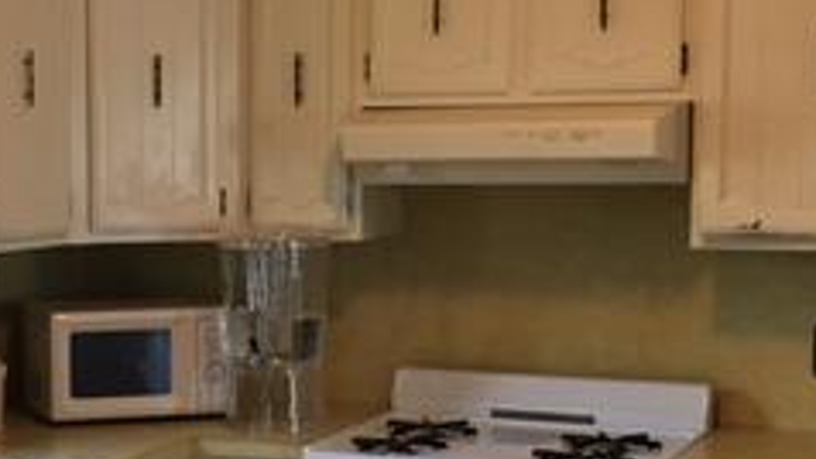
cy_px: 315
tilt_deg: -4.5
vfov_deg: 14.2
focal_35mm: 85
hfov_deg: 24.5
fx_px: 1840
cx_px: 144
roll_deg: +0.8
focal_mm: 4.15
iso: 64
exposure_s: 1/30
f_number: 2.2
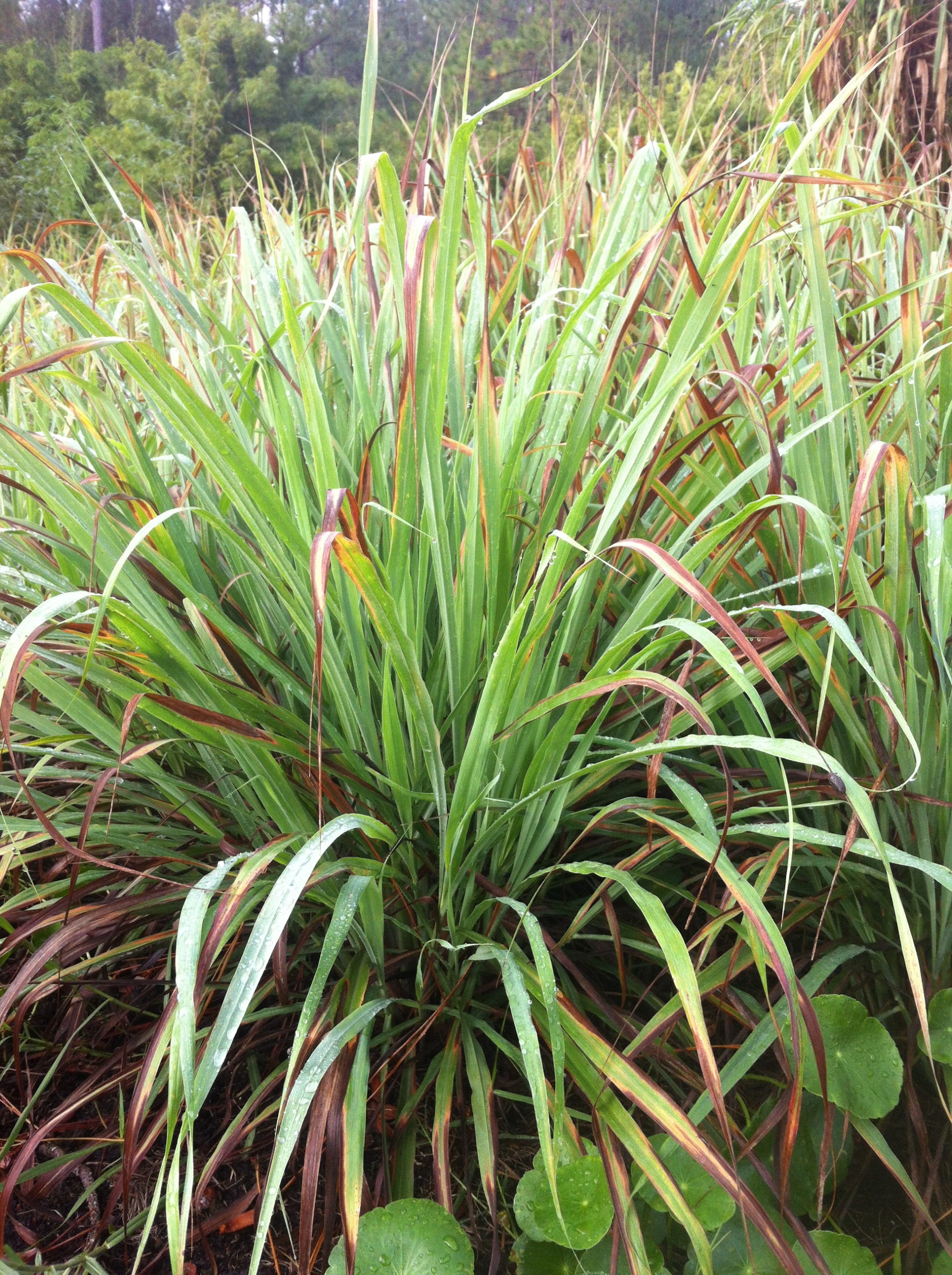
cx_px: 476
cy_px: 638
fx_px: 1287
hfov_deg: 40.6
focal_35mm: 35
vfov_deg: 52.7
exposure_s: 1/202
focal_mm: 3.85
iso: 80
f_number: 2.8
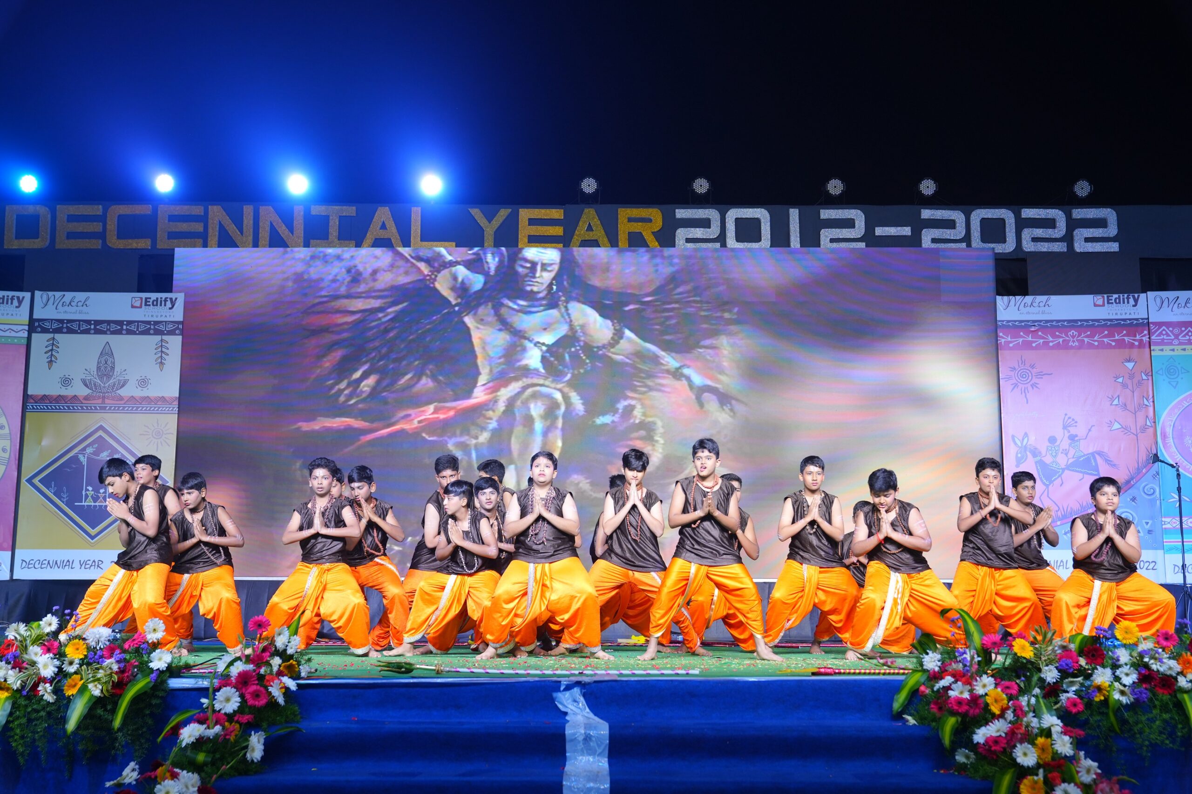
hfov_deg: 47.4
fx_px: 1357
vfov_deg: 32.6
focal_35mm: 41
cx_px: 596
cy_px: 397
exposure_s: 1/160
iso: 800
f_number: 4
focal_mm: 41
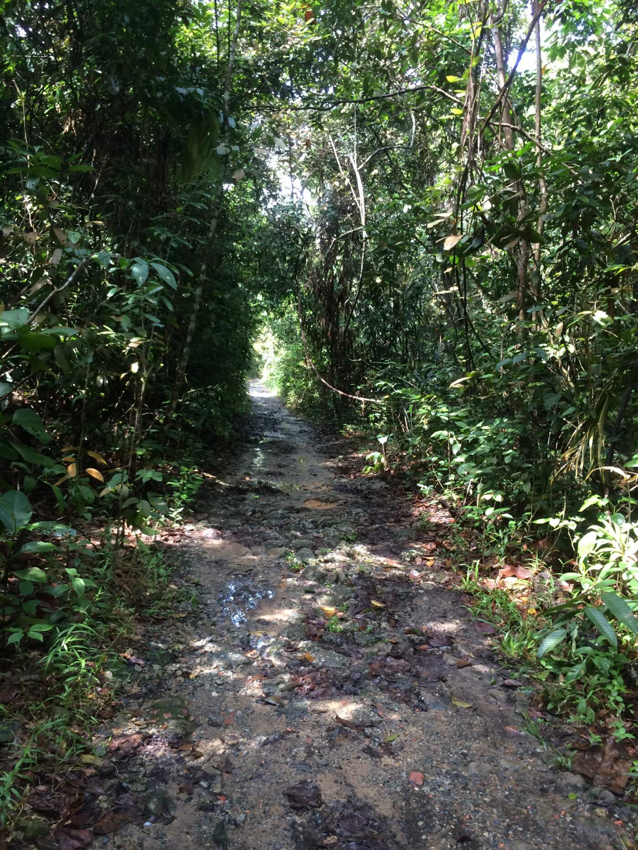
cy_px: 425
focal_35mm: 29
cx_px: 319
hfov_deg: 48.2
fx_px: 713
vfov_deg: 61.7
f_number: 2.2
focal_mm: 4.15
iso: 40
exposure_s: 1/33
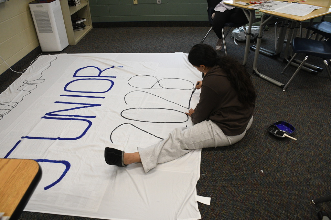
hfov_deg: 67.4
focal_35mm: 27
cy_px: 110
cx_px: 166
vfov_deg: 47.9
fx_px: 248
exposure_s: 1/200
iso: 2000
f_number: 5
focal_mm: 18
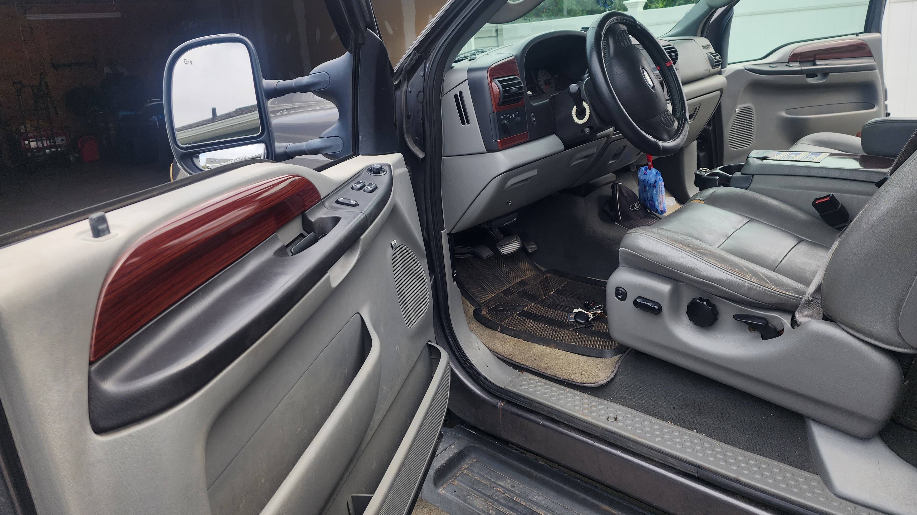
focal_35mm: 26
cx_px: 459
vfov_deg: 43.7
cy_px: 171
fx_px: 632
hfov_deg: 71.9
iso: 16
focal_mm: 6.4
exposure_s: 1/180
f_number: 1.8
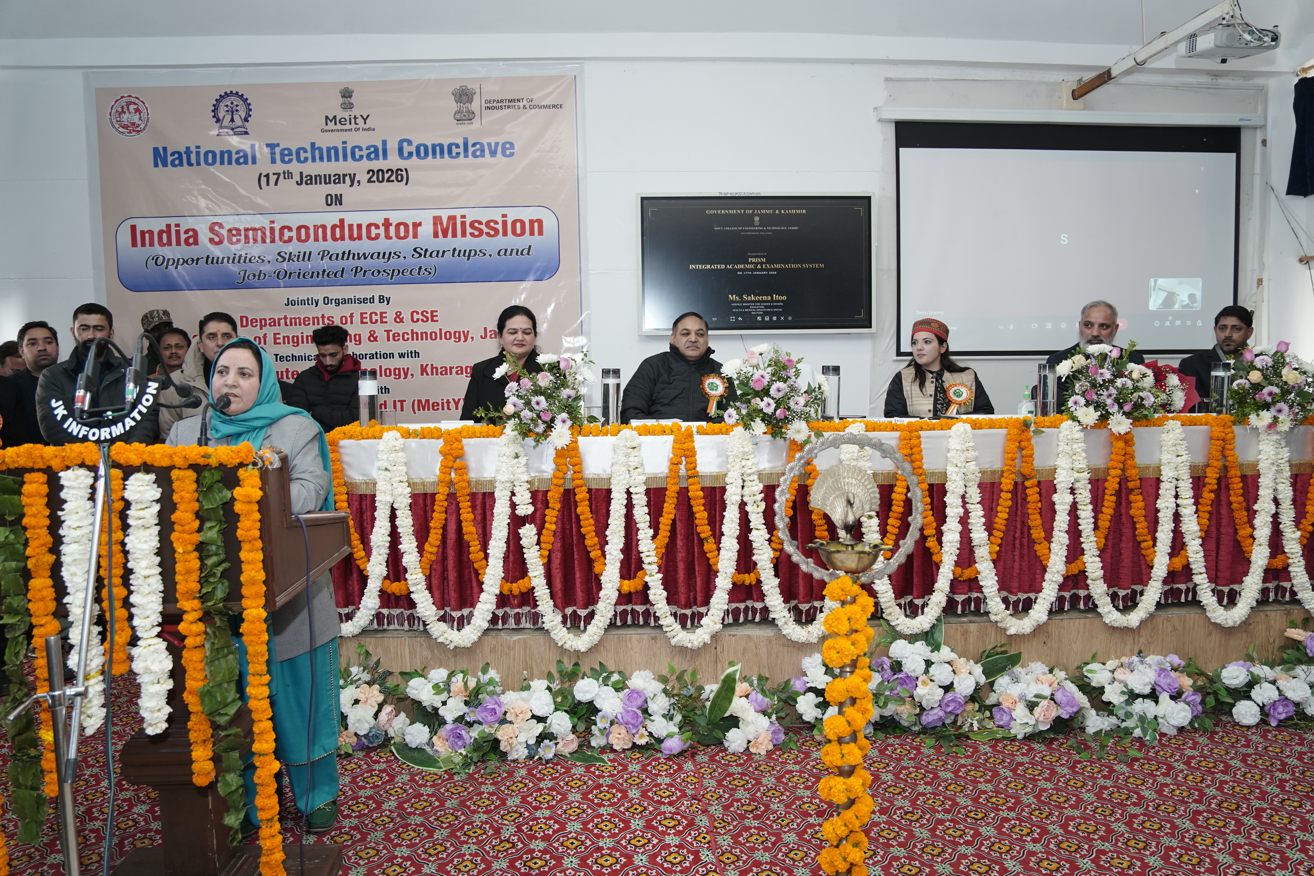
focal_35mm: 24
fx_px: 876
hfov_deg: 73.7
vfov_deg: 53.1
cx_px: 657
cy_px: 438
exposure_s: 1/160
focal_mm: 24
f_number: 4
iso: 1600
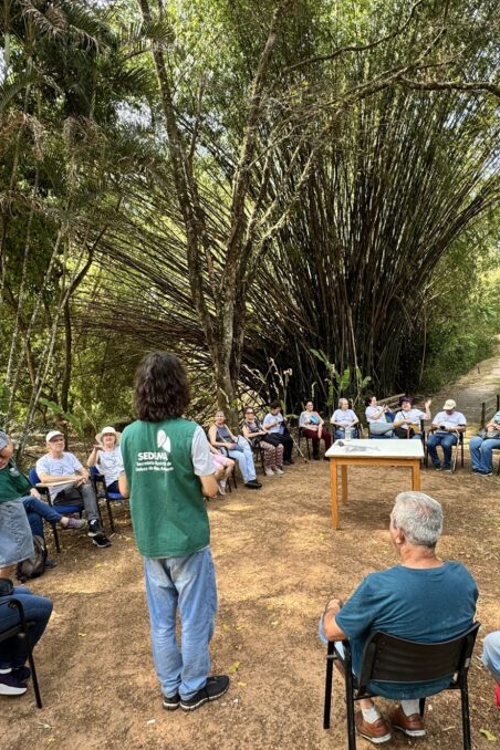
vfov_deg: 78.5
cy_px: 396
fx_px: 458
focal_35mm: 22
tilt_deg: -4.4
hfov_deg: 57.1
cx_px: 273
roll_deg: +2.6
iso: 40
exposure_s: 1/190
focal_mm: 2.22
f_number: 2.2
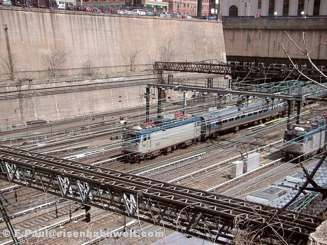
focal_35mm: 52
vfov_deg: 28.0
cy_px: 122
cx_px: 164
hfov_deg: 36.8
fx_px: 491
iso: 50
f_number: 3.6
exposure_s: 1/350
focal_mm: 8.6
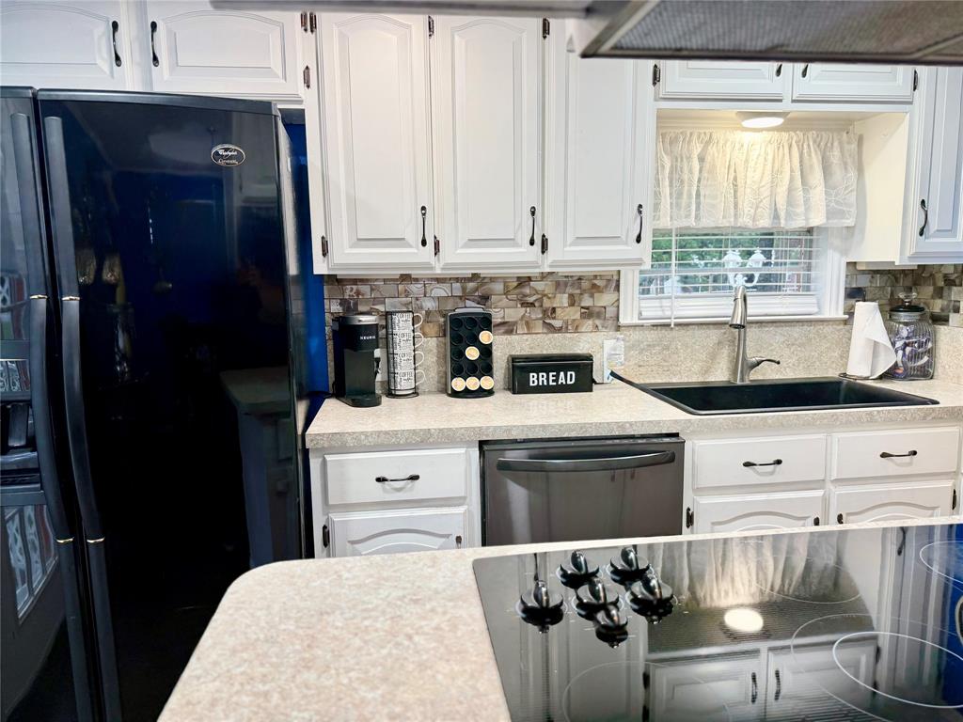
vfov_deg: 56.8
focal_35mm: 24
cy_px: 361
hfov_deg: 71.6
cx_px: 482
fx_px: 668
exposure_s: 1/120
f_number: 1.78
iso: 100
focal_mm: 6.76
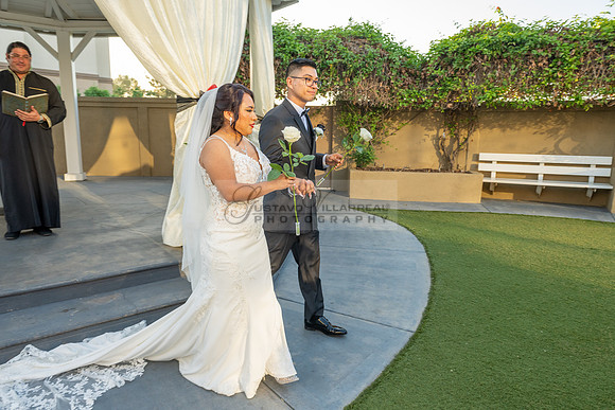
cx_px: 308
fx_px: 410
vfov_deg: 53.2
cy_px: 205
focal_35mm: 24
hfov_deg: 73.7
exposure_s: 1/200
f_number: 7.1
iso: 500
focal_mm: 24
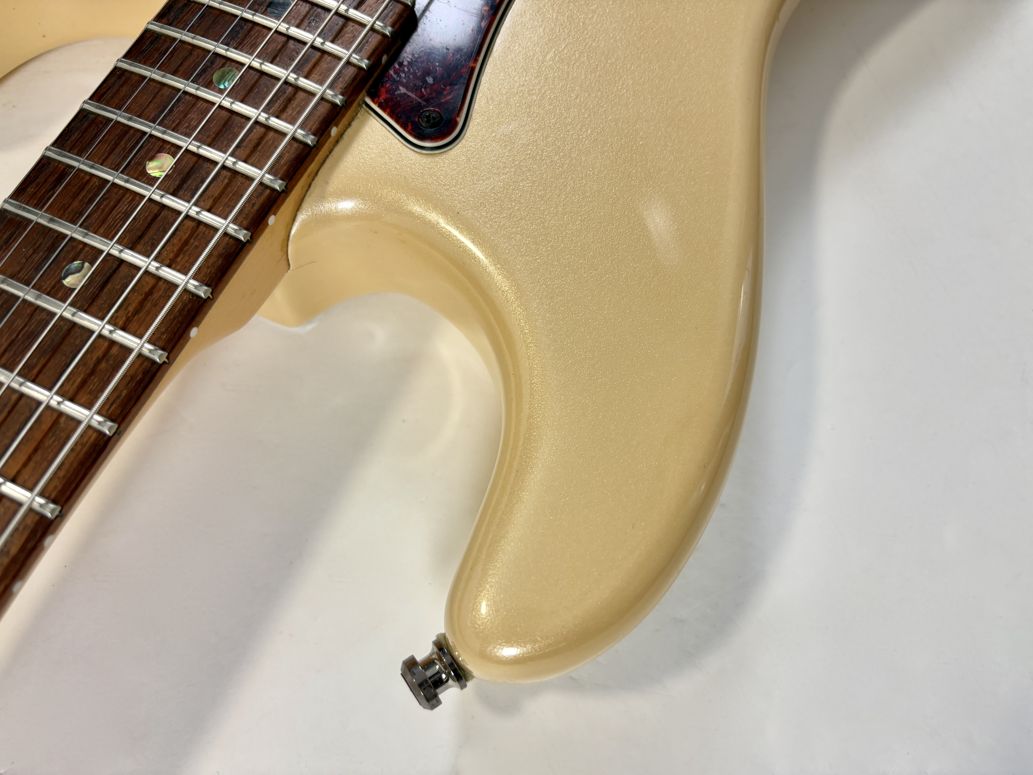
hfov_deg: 67.3
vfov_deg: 53.1
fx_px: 776
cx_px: 516
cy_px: 388
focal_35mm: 26
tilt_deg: -68.4
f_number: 1.6
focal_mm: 5.96
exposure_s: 1/50
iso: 100
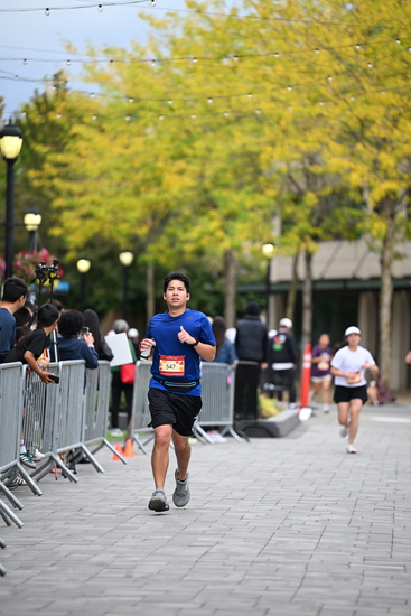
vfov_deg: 11.7
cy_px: 308
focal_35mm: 175
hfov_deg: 7.9
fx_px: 2995
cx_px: 206
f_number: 2.8
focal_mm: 175
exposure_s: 1/2000
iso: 640
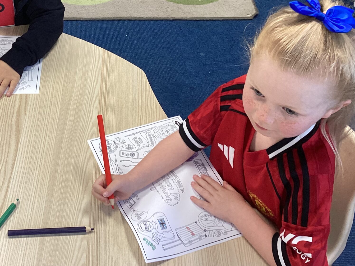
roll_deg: -1.5
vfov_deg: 27.2
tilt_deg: -41.9
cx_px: 103
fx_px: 544
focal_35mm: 53
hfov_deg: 35.6
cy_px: 72
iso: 100
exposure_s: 1/50
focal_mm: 3.3
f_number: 2.4
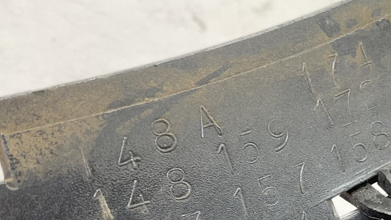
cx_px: 321
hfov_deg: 32.8
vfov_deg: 18.6
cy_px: 248
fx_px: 643
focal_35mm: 62
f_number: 1.8
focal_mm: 3
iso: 40
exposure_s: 1/50
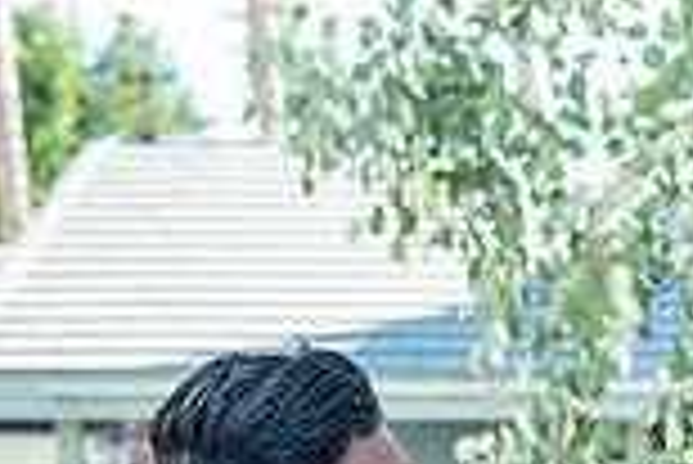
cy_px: 791
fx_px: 3988
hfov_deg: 9.4
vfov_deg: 6.5
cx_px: 1296
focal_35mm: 207
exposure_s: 1/200
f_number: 5
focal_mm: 55
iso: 400
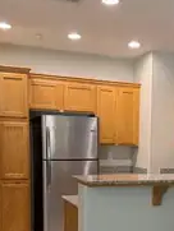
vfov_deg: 35.1
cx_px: 136
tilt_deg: -5.2
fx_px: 355
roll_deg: -1.3
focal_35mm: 53
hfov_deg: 27.1
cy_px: 183
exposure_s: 1/120
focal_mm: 6.76
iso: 320
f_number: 1.78
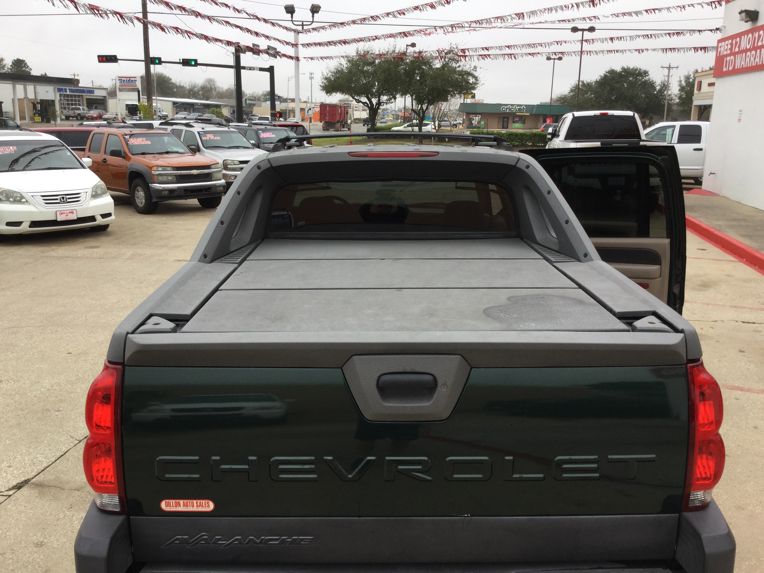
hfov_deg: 58.4
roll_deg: -1.8
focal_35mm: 31
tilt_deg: -14.5
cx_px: 382
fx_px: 684
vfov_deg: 45.4
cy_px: 286
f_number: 2.4
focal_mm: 3.3
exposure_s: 1/176
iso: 25
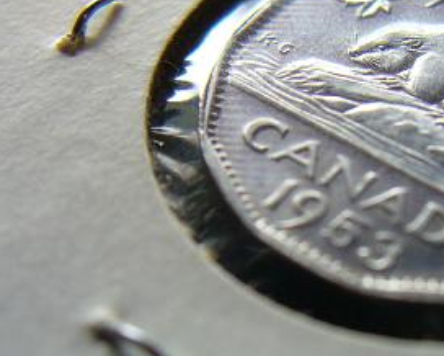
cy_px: 191
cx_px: 284
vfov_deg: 22.5
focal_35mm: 68
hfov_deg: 27.8
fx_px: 894
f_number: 2.8
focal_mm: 6.1
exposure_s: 1/50
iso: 100
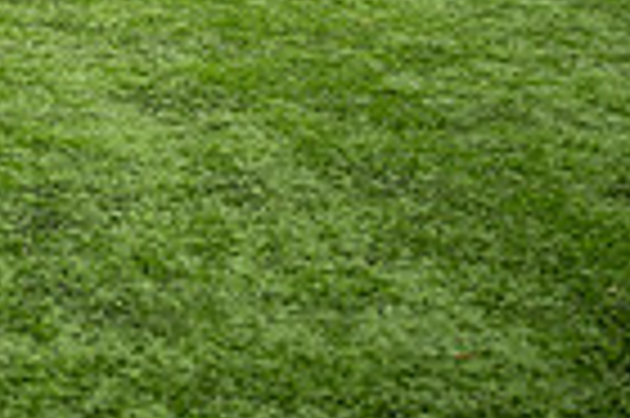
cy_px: -276
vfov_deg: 12.1
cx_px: -292
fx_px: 1853
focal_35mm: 106
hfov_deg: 17.5
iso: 160
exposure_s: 1/500
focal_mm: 25.5
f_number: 2.8
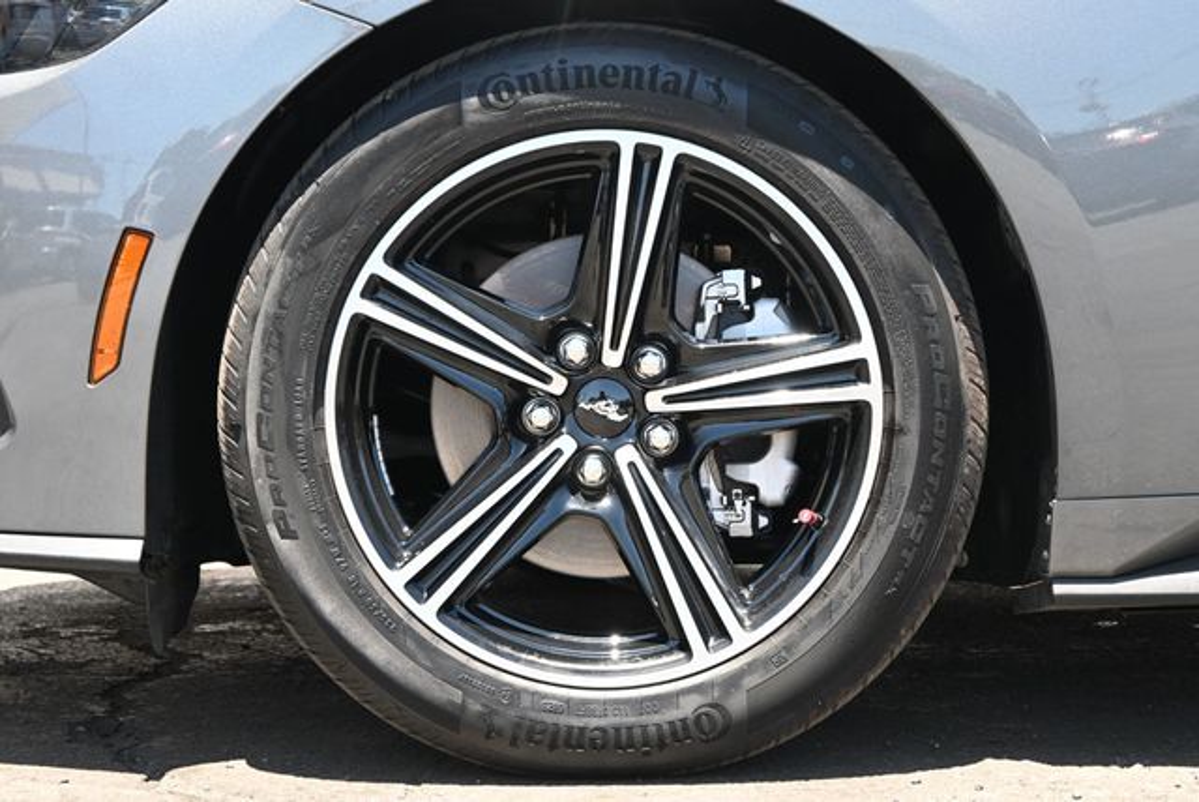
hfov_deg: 28.0
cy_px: 401
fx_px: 2400
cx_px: 600
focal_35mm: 72
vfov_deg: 19.0
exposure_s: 1/160
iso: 400
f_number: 6
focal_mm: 48
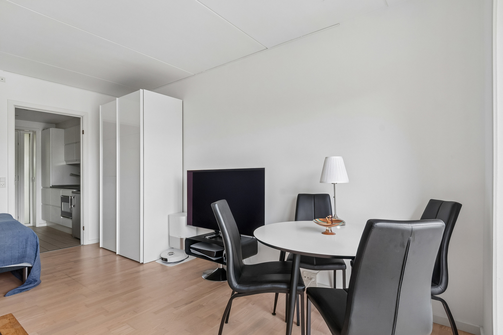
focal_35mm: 18
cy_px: 168
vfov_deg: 67.4
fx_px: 251
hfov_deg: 90.0
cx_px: 252
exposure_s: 1/50
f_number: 10
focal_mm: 12
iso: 200
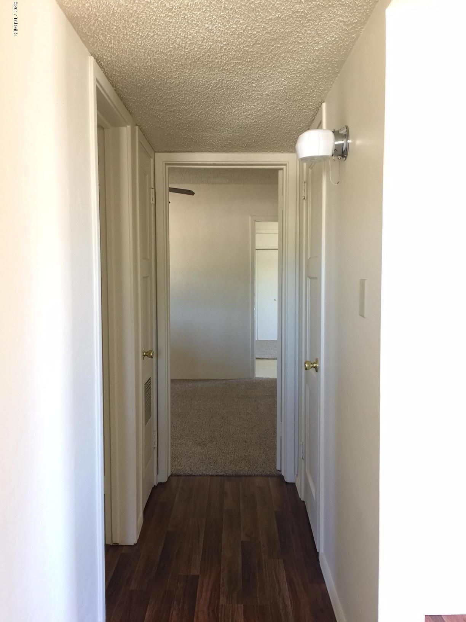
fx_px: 521
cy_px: 311
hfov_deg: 48.2
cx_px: 233
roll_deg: +0.7
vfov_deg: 61.7
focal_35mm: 29
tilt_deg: -2.4
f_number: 2.2
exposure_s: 1/15
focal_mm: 4.15
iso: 40
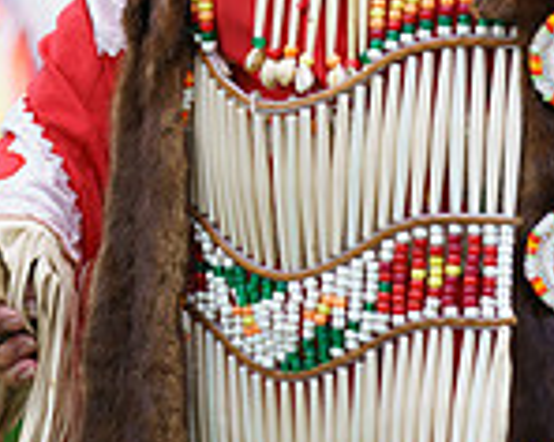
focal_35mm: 363
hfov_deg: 5.3
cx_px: 329
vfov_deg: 4.2
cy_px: -307
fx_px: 5944
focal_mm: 127
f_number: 4
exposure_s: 1/400
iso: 320
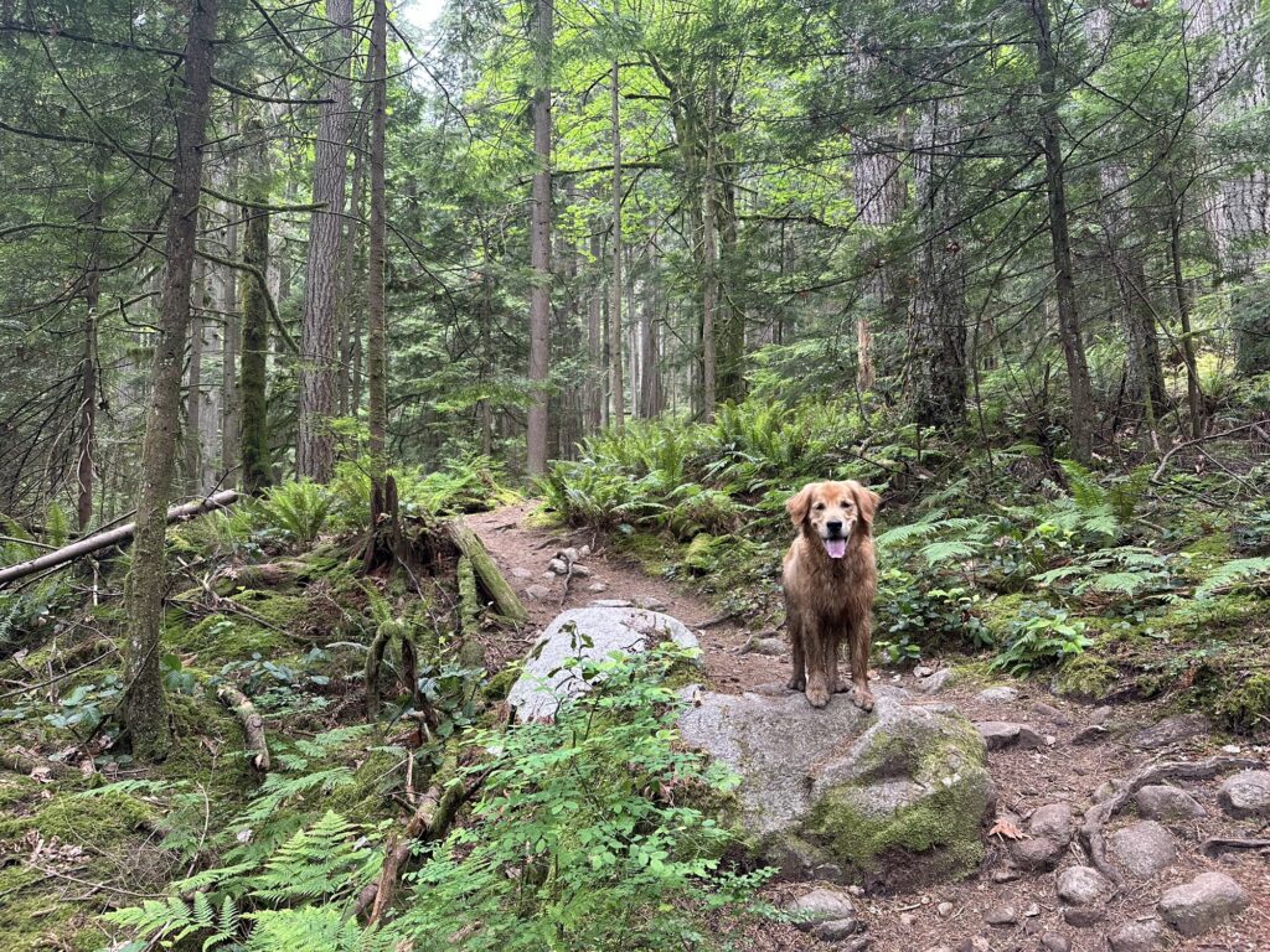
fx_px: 881
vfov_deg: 56.8
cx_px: 635
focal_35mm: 24
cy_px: 476
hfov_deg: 71.6
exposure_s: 1/121
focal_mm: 6.86
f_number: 1.78
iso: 160
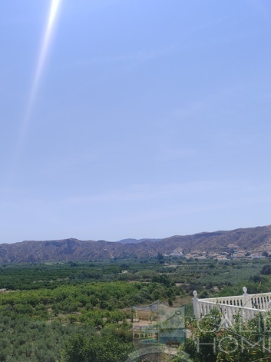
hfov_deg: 40.4
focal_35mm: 34
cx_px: 61
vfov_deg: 54.0
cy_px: 184
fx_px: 355
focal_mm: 5.95
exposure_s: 1/1233
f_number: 1.89
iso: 50
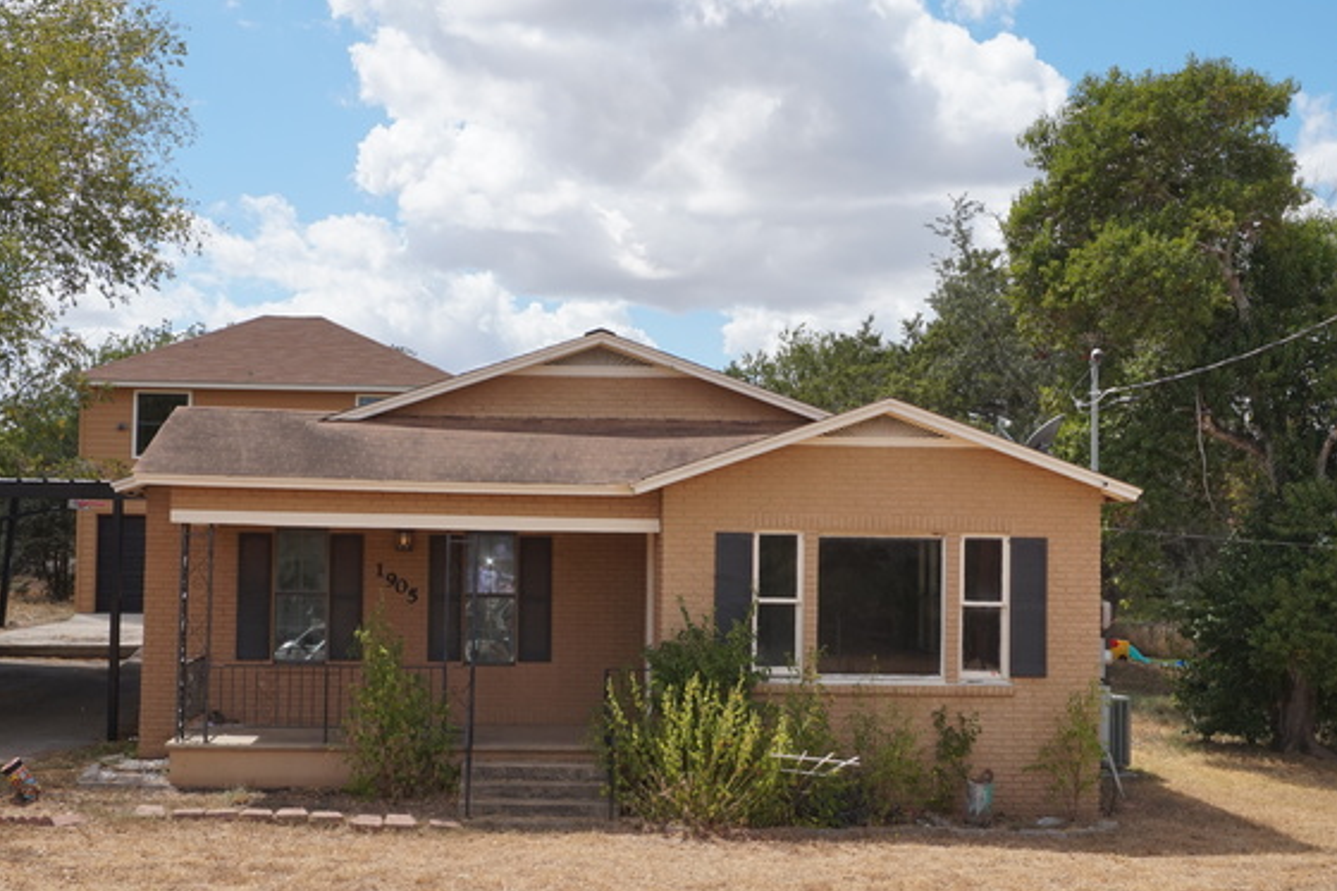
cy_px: 490
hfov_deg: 41.1
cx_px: 647
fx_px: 1782
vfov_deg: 28.0
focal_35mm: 48
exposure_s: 1/160
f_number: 13
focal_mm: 28
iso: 100
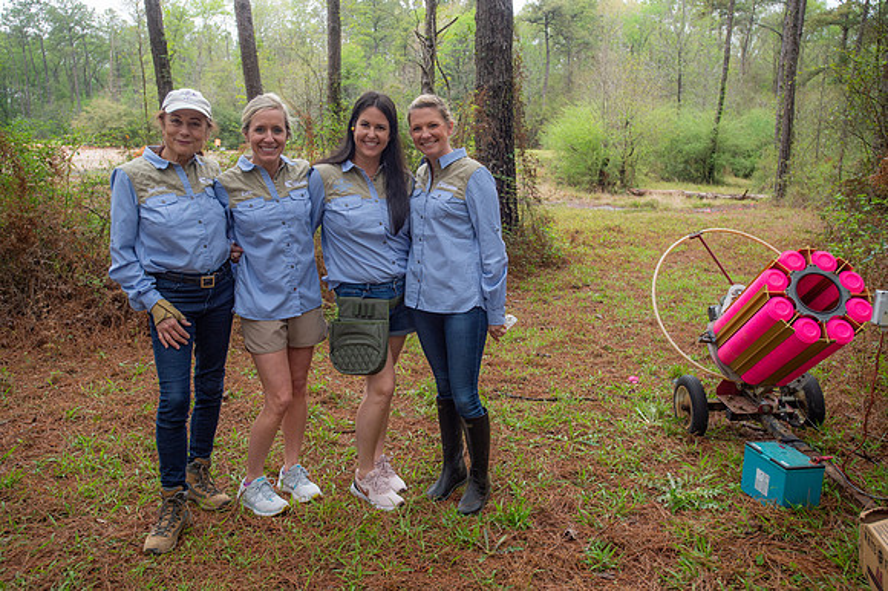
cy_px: 296
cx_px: 444
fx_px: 789
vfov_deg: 41.1
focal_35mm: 32
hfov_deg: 58.7
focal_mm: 32
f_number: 5
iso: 400
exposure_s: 1/400
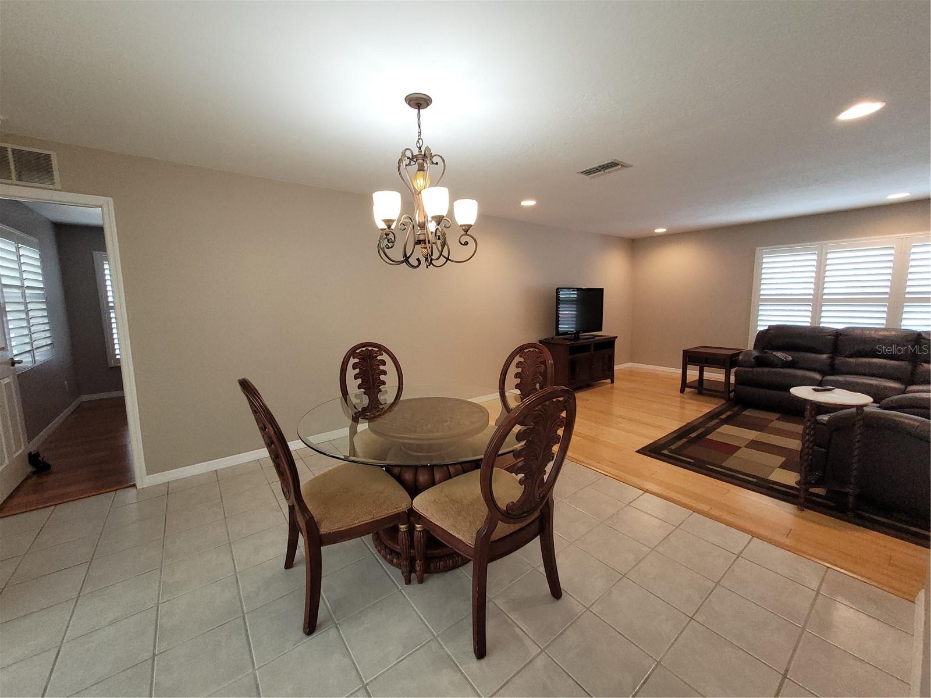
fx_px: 350
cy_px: 349
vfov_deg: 89.9
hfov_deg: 106.2
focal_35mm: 13
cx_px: 466
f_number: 2.2
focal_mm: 1.74
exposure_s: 1/60
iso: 160
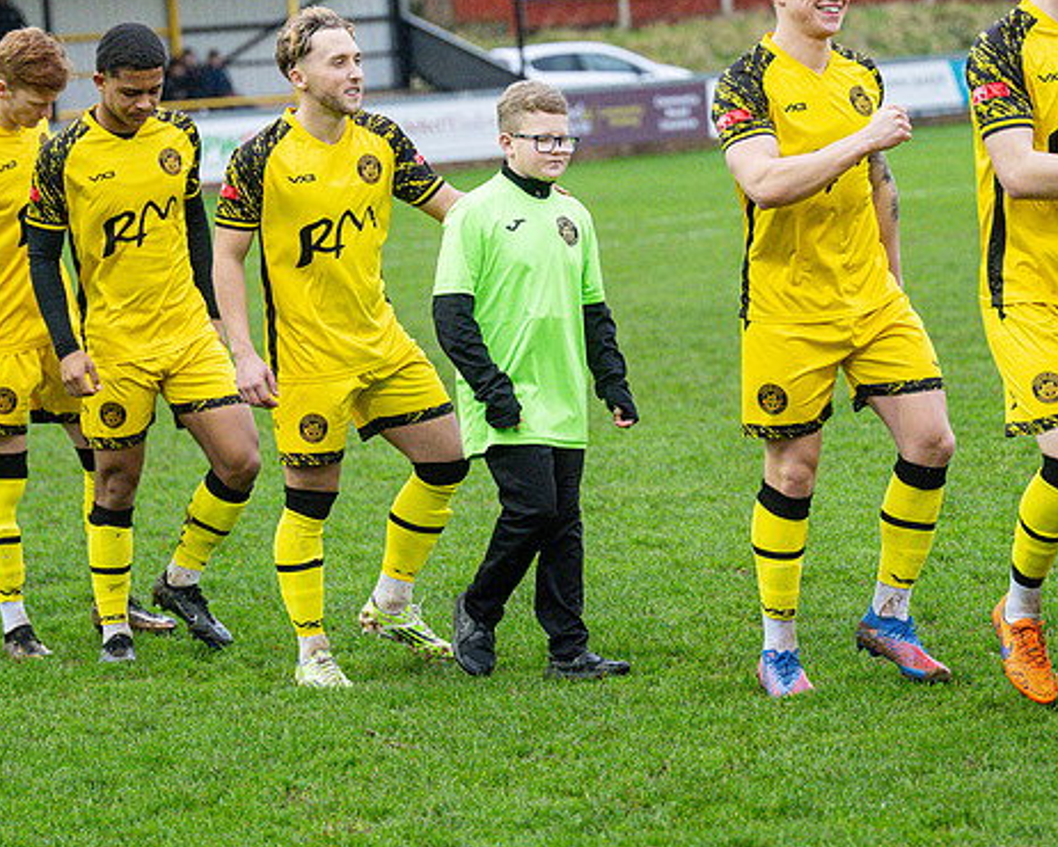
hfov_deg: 10.9
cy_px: 396
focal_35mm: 177
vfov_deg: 8.7
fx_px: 5545
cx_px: 570
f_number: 2.8
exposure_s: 1/2000
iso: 2000
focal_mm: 86
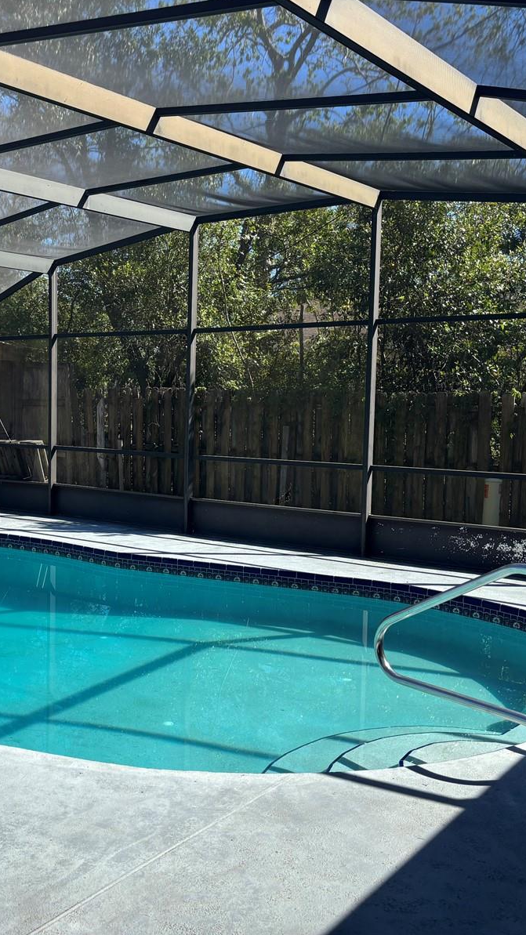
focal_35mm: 38
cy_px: 466
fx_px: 942
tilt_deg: -5.0
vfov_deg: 52.8
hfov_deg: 30.5
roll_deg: -1.1
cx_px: 108
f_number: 1.6
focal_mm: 5.96
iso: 50
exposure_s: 1/1418
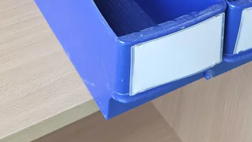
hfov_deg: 30.5
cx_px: 111
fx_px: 461
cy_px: -93
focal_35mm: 69
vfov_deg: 15.6
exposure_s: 1/100
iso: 500
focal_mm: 5.4
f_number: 1.8
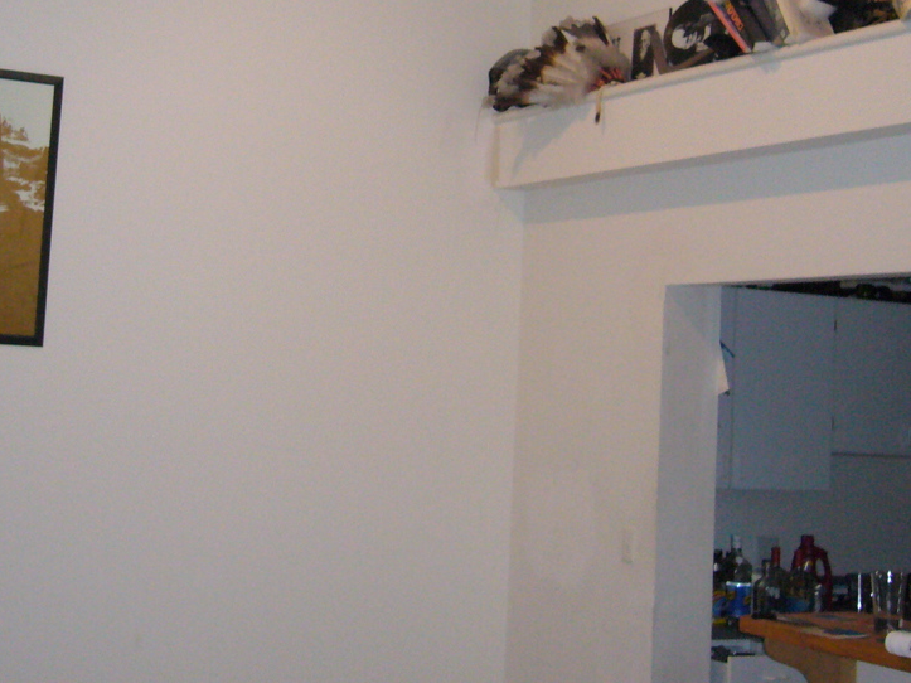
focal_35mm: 62
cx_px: 319
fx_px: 1631
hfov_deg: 31.0
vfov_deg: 23.3
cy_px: 129
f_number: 2.8
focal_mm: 5.8
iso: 320
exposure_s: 1/60
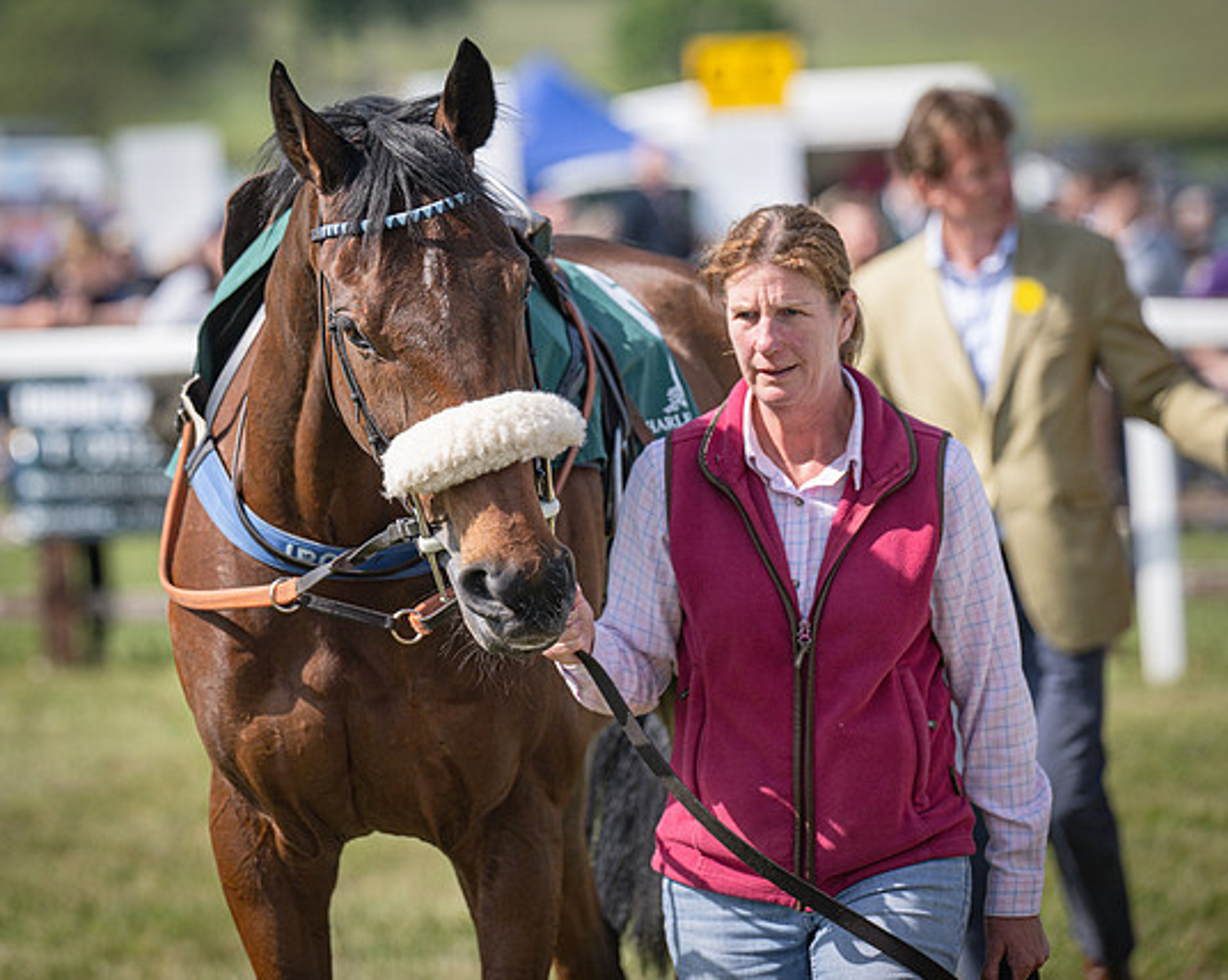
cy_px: 326
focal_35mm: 295
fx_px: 10714
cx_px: 450
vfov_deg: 5.2
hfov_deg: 6.6
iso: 200
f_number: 4
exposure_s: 1/1600
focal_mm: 195
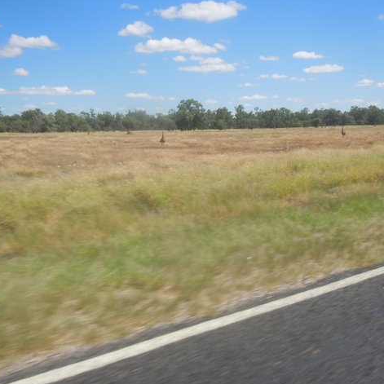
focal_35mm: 36
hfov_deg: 46.0
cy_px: 193
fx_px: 452
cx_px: 188
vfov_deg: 46.0
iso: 100
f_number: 7
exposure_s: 1/250
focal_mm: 5.4
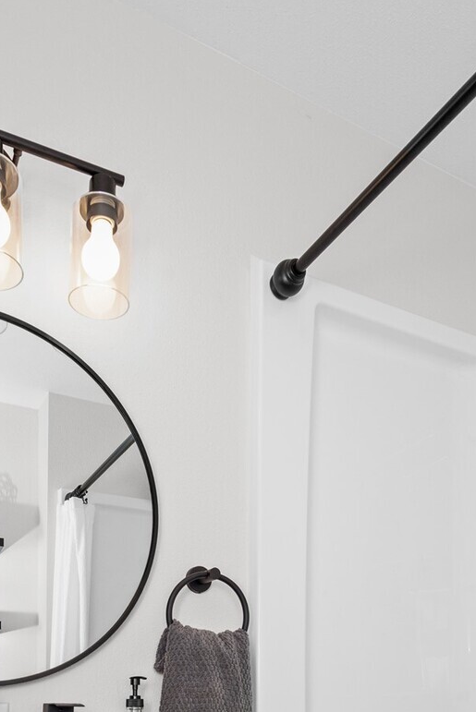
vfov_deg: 59.3
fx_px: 555
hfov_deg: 45.9
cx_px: 169
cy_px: 588
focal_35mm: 28
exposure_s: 1/200
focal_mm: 15
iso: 640
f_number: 7.1
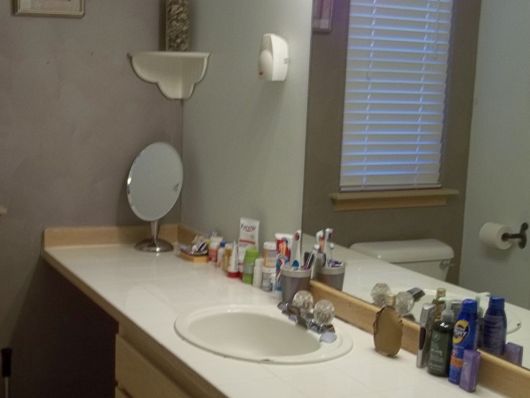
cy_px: 255
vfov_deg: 29.0
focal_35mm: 50
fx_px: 766
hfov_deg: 37.9
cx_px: 192
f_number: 3.1
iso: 64
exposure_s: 1/40
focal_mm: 6.5
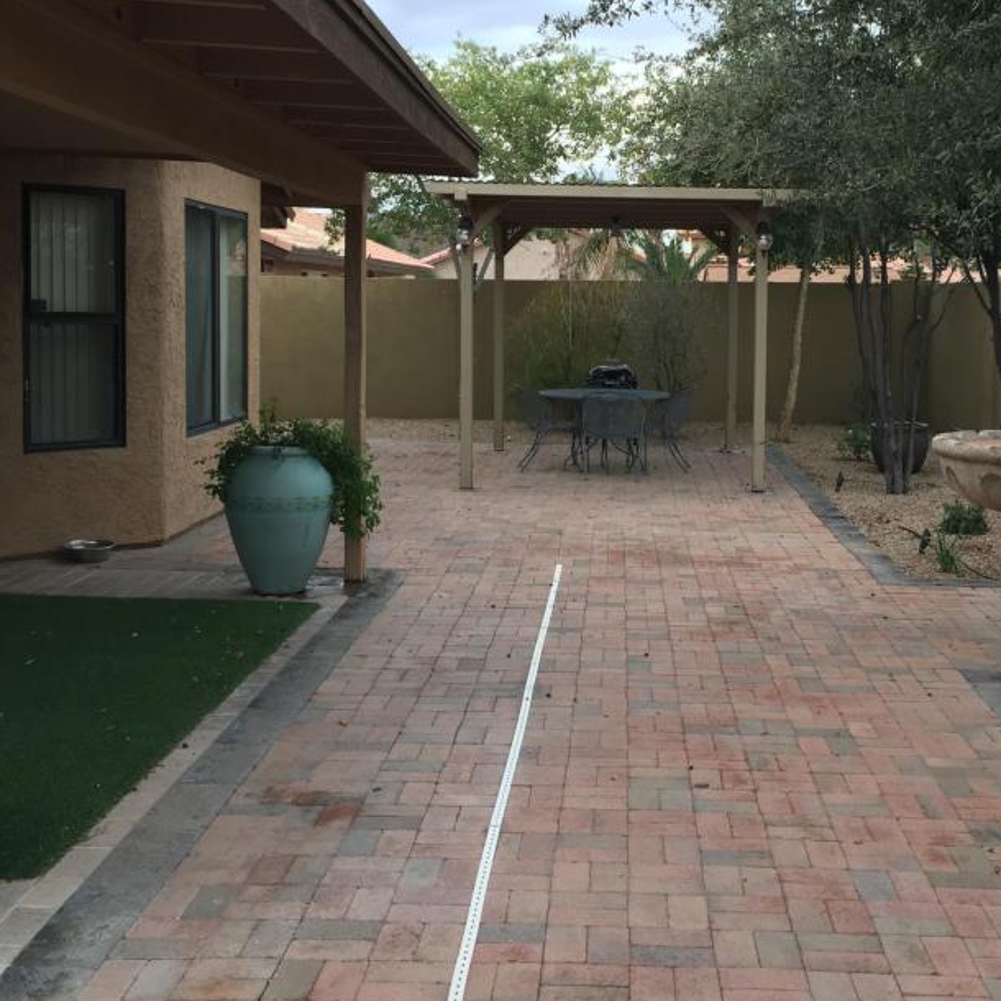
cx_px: 628
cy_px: 377
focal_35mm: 43
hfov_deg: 38.9
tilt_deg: -1.8
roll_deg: -0.7
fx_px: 1407
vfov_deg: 38.9
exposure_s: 1/120
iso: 40
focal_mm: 4.15
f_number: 2.2
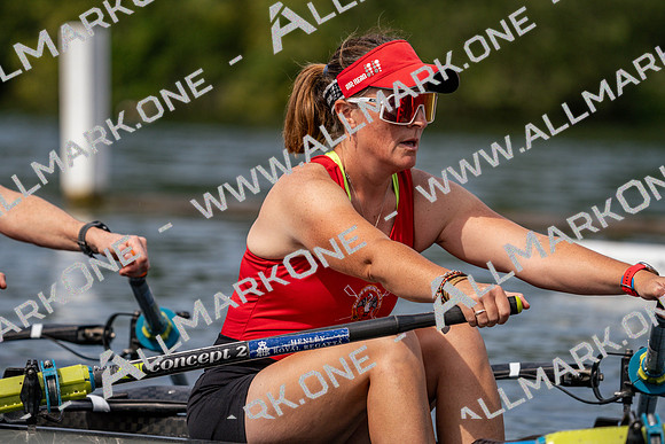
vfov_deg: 4.3
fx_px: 5875
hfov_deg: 6.5
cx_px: 332
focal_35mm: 318
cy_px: 222
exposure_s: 1/1600
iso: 250
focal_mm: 318
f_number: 6.3
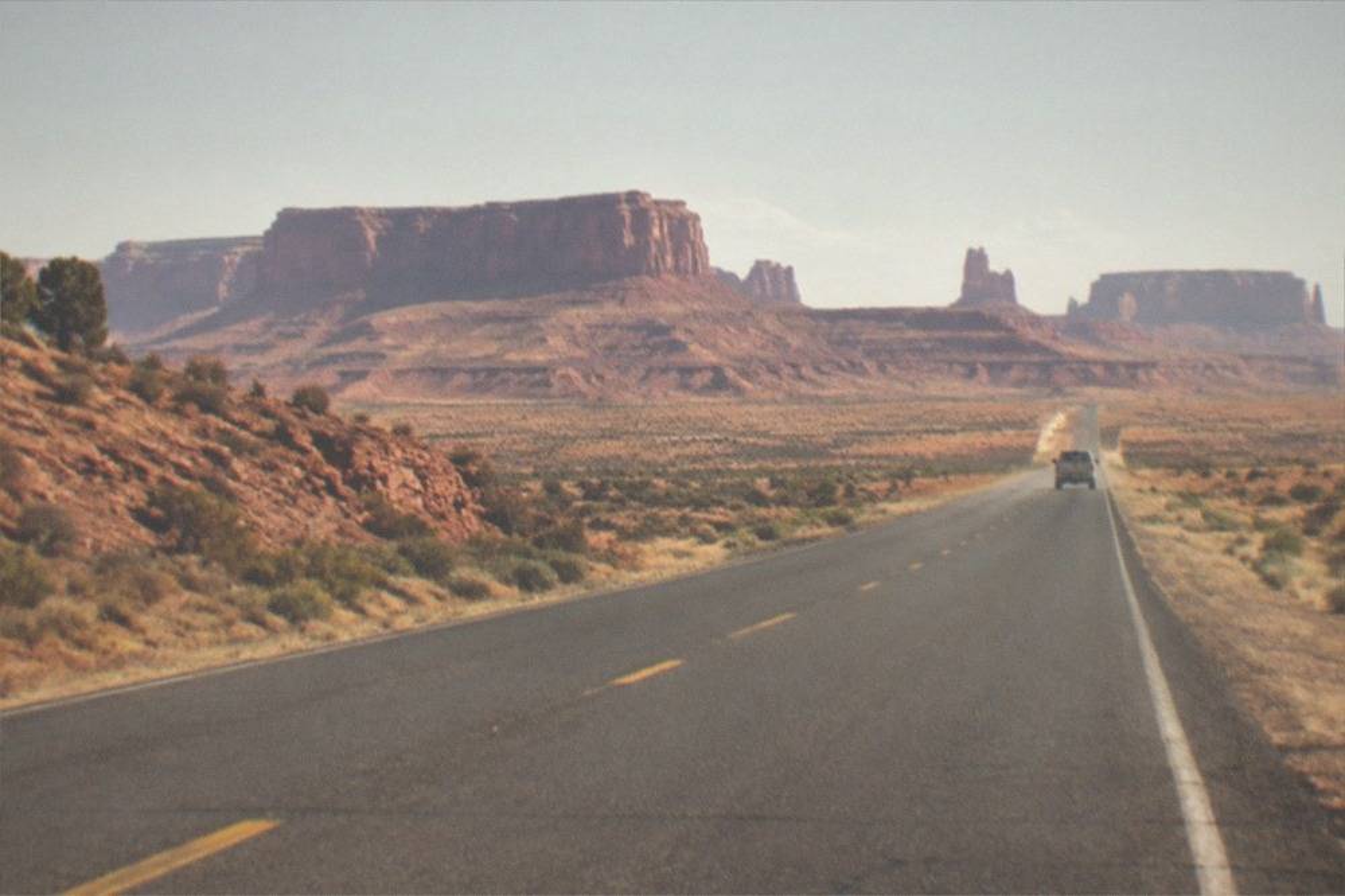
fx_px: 1307
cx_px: 672
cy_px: 448
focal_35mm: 35
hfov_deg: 54.5
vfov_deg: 37.8
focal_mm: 35
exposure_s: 1/1000
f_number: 7.1
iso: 320
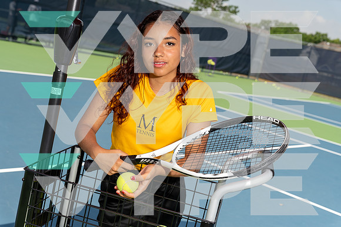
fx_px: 474
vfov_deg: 27.0
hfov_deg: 39.6
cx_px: 170
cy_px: 114
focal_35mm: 50
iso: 100
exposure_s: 1/250
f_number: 6.3
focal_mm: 50
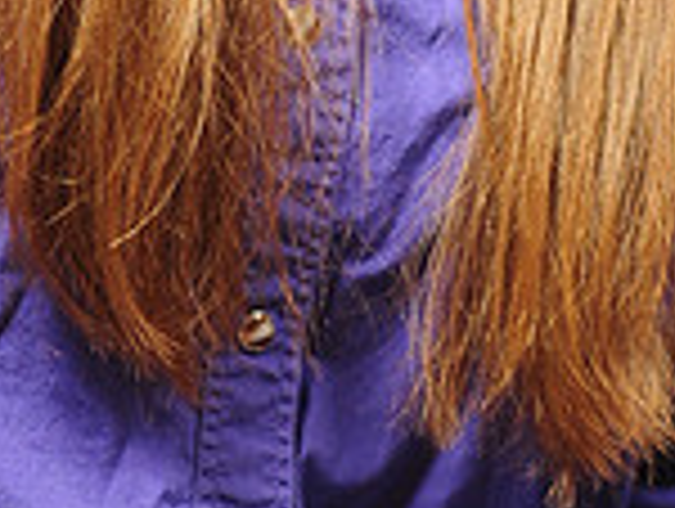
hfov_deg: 4.6
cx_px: 92
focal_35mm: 434
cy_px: -719
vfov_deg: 3.4
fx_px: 8476
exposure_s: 1/250
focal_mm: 78
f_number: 4.5
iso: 400
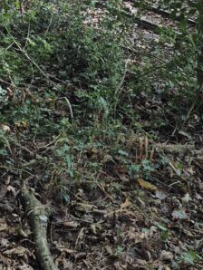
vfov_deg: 23.0
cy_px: -41
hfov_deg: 17.8
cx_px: -42
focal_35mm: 79
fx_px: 617
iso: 64
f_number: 1.8
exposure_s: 1/180
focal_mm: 5.4
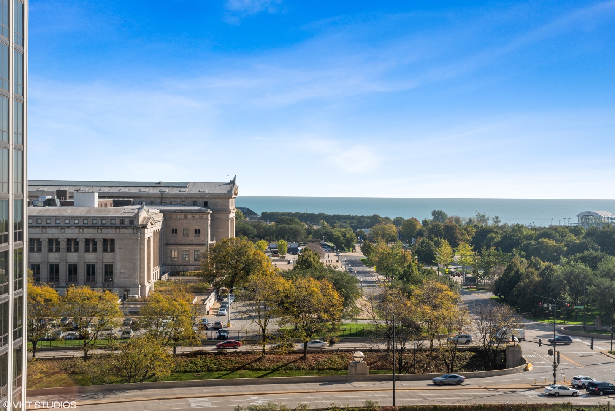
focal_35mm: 65
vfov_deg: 20.9
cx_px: 308
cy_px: 206
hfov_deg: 30.9
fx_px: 1111
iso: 100
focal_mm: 65
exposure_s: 1/40
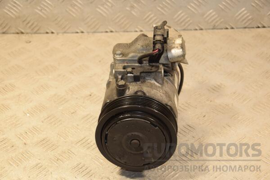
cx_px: 135
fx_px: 585
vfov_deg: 17.5
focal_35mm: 78
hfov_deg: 26.0
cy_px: 90
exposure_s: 1/200
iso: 800
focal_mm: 52
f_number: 5
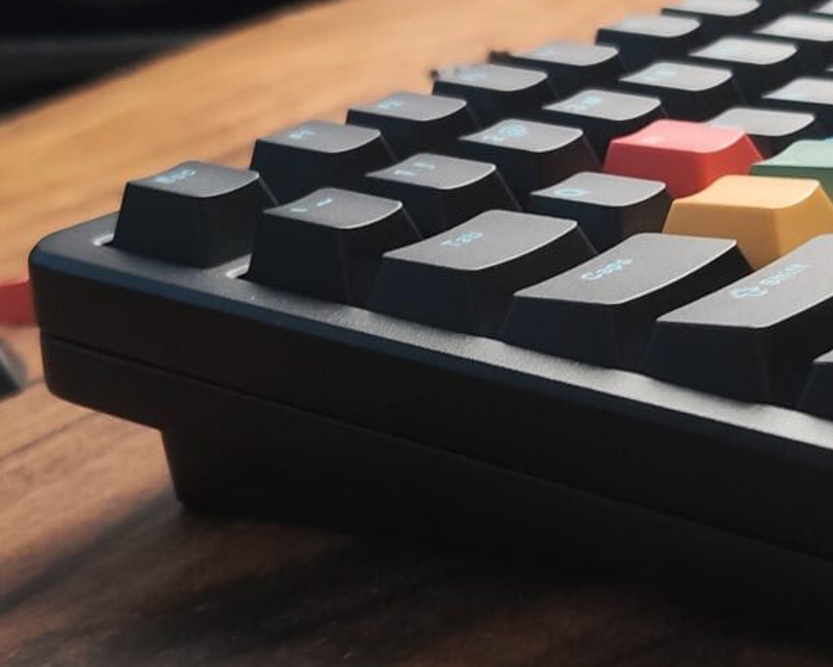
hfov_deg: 22.7
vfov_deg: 18.3
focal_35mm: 84
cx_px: 535
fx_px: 2071
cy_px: 412
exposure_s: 1/25
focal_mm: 5.6
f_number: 1.9
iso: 1725
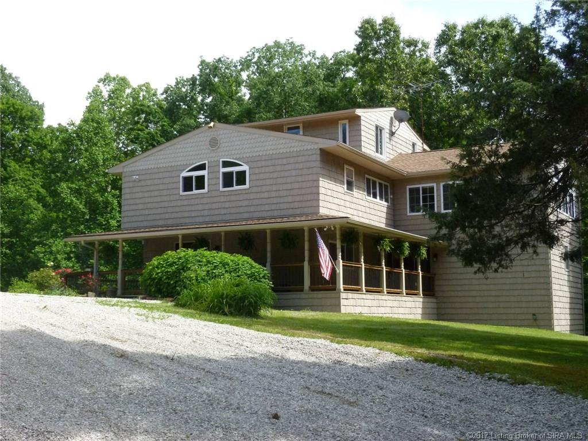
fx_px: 764
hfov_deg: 42.1
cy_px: 220
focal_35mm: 45
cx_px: 294
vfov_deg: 32.2
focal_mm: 8.1
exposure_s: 1/500
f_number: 4.2
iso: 250
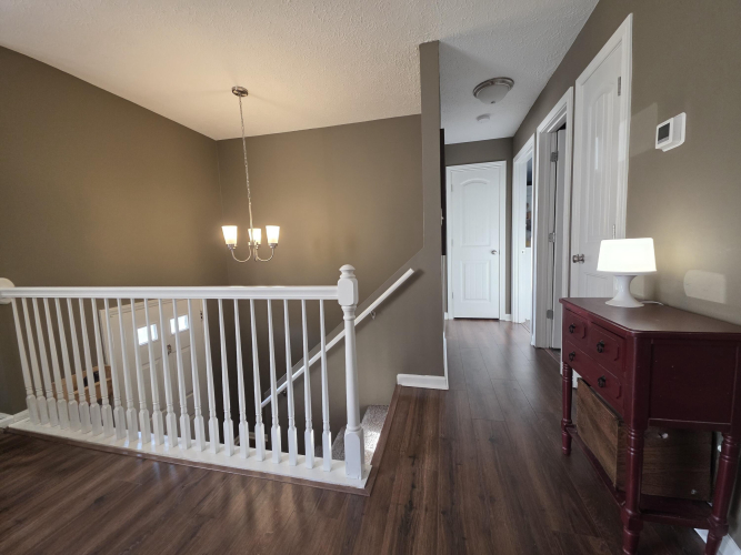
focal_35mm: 13
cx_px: 370
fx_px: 278
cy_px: 278
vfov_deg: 89.9
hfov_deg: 106.2
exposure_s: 1/120
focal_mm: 2.2
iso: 250
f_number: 1.9
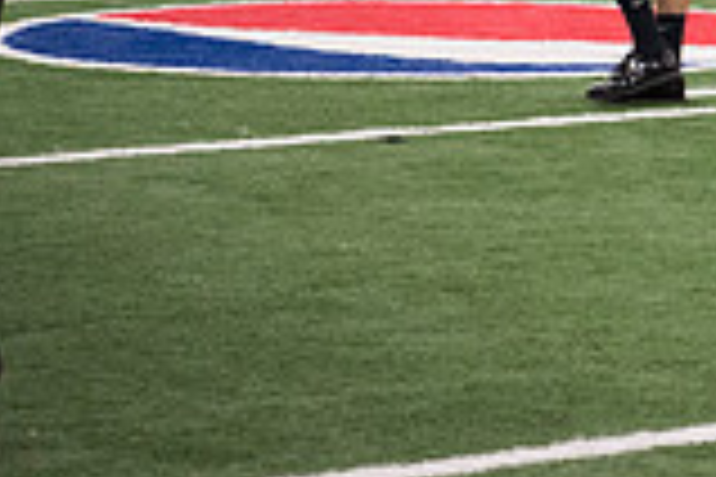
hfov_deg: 7.9
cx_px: 1049
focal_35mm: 255
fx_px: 5071
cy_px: -340
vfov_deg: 5.3
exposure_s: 1/200
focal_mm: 70
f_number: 3.2
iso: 3200
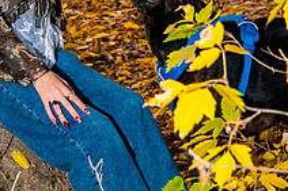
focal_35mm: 159
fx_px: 1271
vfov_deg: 8.5
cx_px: 63
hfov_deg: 12.9
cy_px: -59
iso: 640
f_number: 4
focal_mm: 38
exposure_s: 1/160
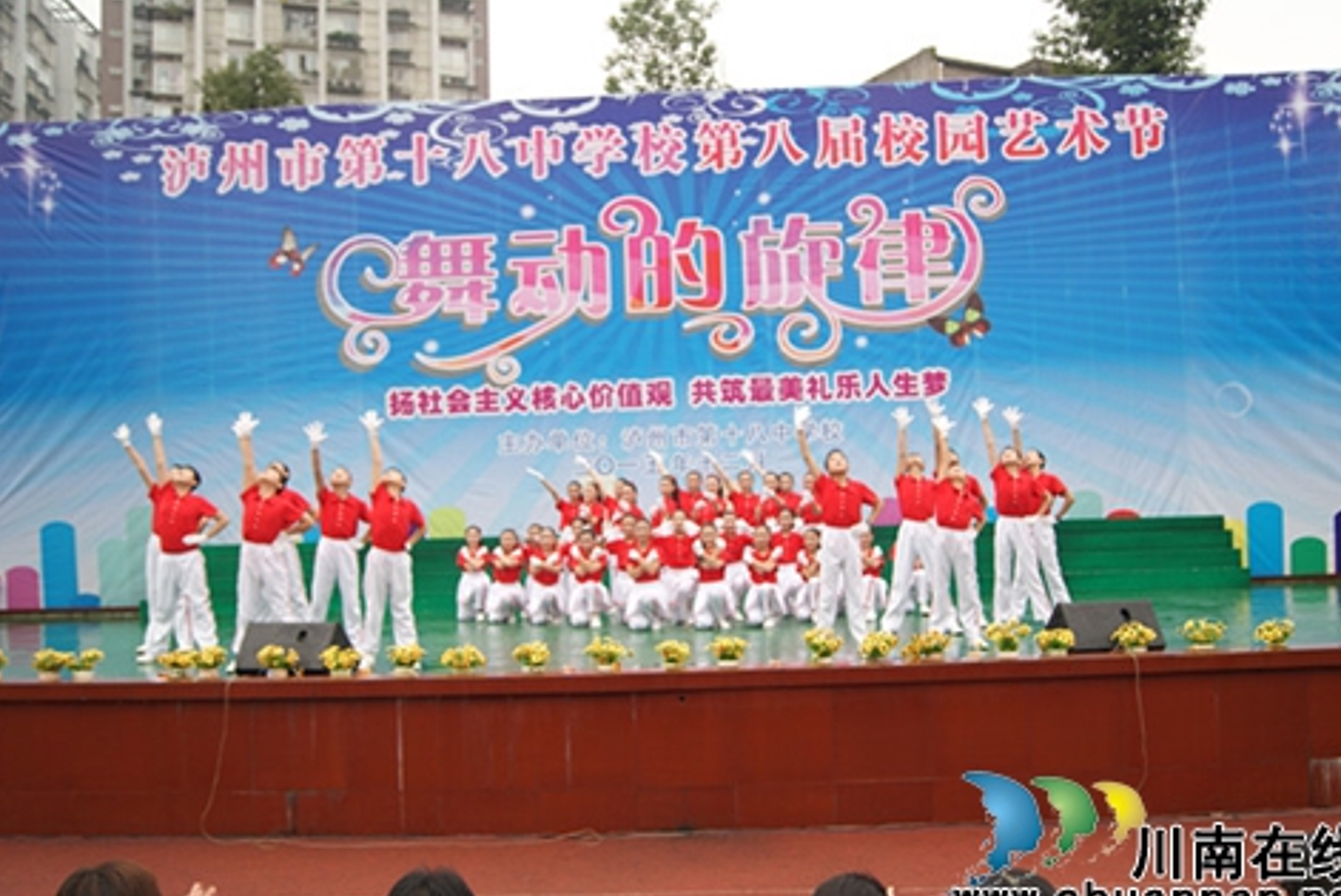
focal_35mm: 35
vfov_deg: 37.9
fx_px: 1305
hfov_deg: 54.4
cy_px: 455
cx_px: 709
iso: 125
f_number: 4
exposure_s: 1/40
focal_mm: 22
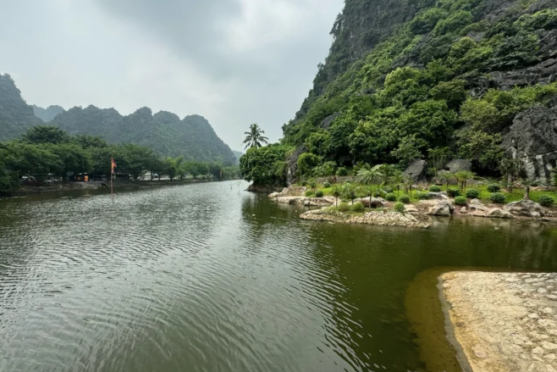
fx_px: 263
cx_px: 266
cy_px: 187
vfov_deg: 70.5
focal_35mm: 17
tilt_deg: -2.6
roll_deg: +0.6
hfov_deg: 93.2
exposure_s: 1/1567
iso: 50
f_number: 2.2
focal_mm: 2.22
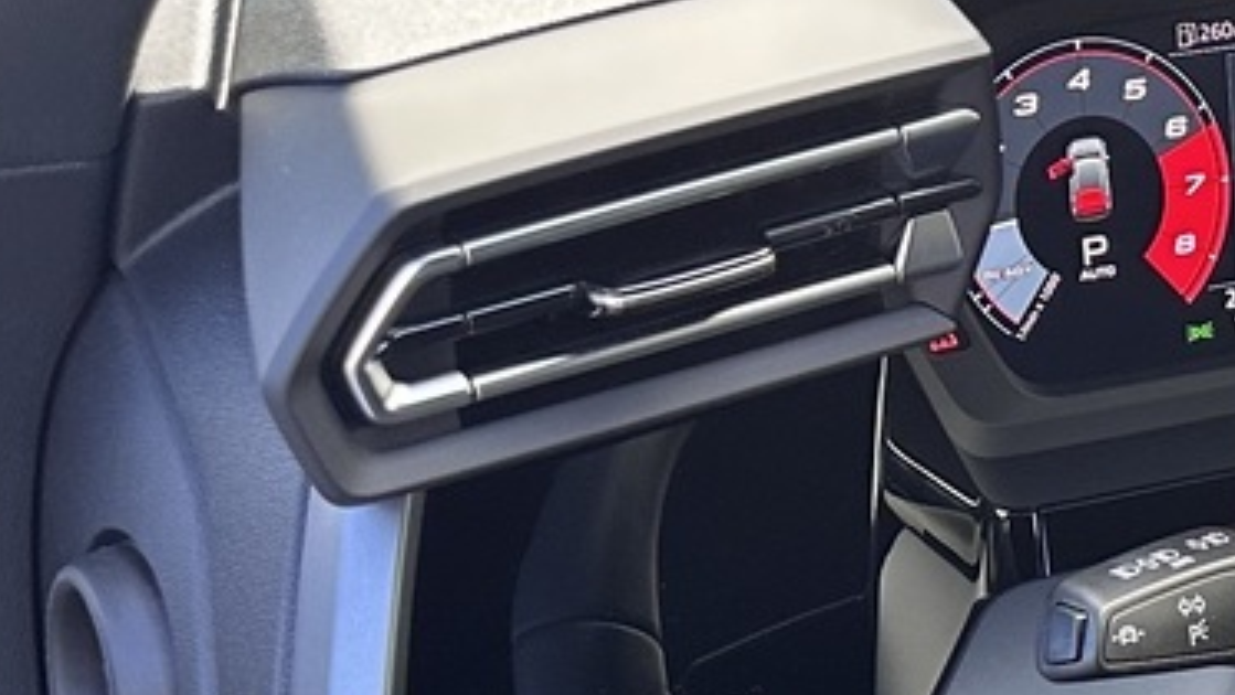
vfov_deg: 10.9
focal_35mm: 101
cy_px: 1413
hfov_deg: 17.7
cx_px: 2122
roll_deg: -11.6
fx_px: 3308
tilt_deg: -41.0
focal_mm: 6.86
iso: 160
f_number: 1.78
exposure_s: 1/121
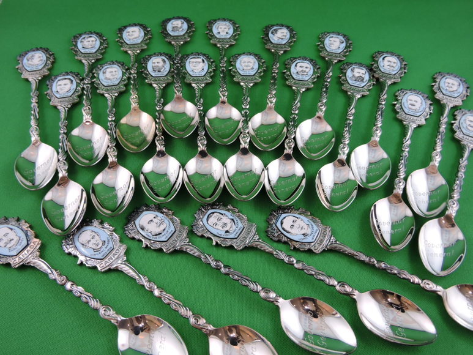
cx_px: 236
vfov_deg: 46.8
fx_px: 410
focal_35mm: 30
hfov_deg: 60.0
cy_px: 178
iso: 250
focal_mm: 5.4
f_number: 3.5
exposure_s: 1/125
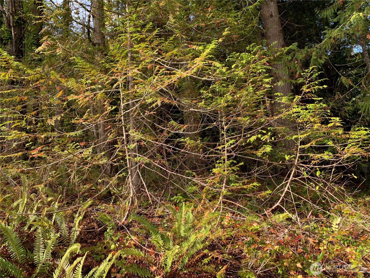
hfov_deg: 67.3
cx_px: 185
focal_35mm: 26
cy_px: 139
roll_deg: +4.6
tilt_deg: +13.5
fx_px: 278
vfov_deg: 53.1
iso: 25
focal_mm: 4.25
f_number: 1.8
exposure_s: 1/368
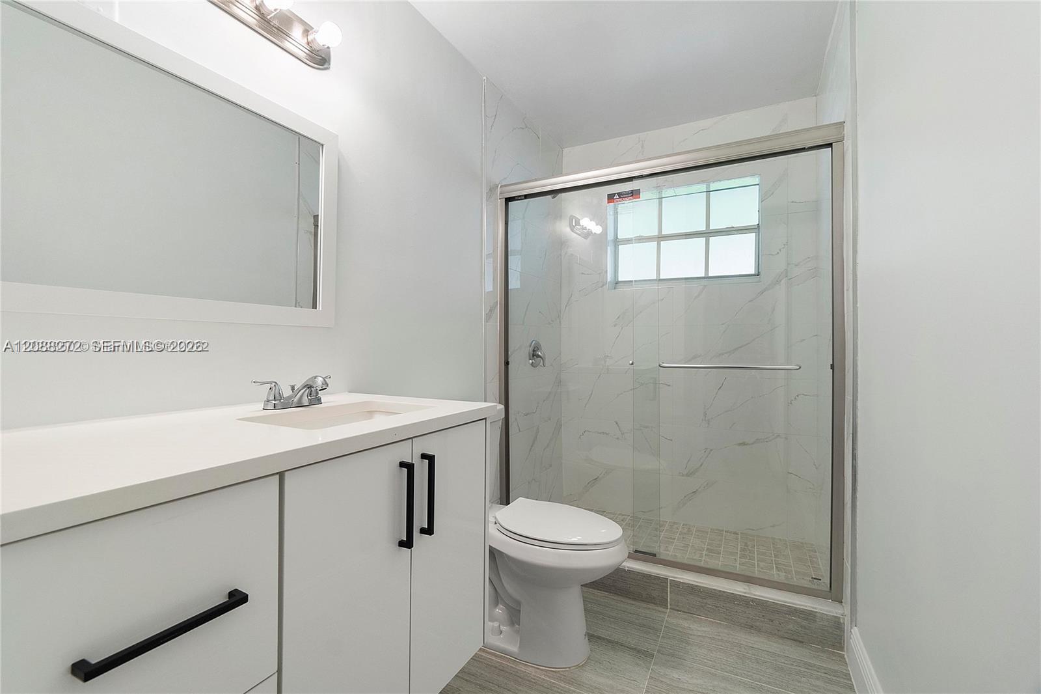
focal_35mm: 15
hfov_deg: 100.4
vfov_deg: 77.3
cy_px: 347
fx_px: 434
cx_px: 520
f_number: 8
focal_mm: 10
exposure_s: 1/100
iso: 250
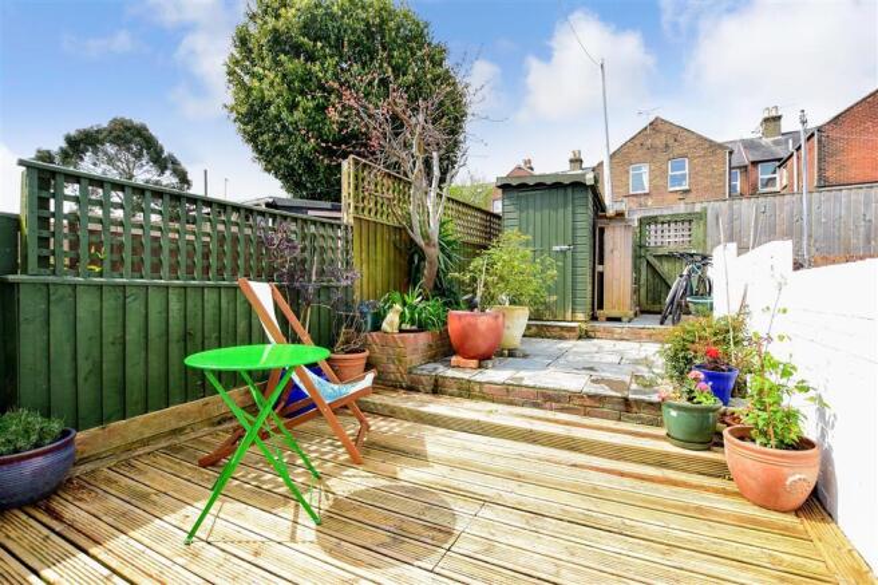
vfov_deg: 77.3
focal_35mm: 15
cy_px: 292
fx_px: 366
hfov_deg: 100.4
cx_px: 439
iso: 640
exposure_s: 1/400
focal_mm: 10
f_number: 10
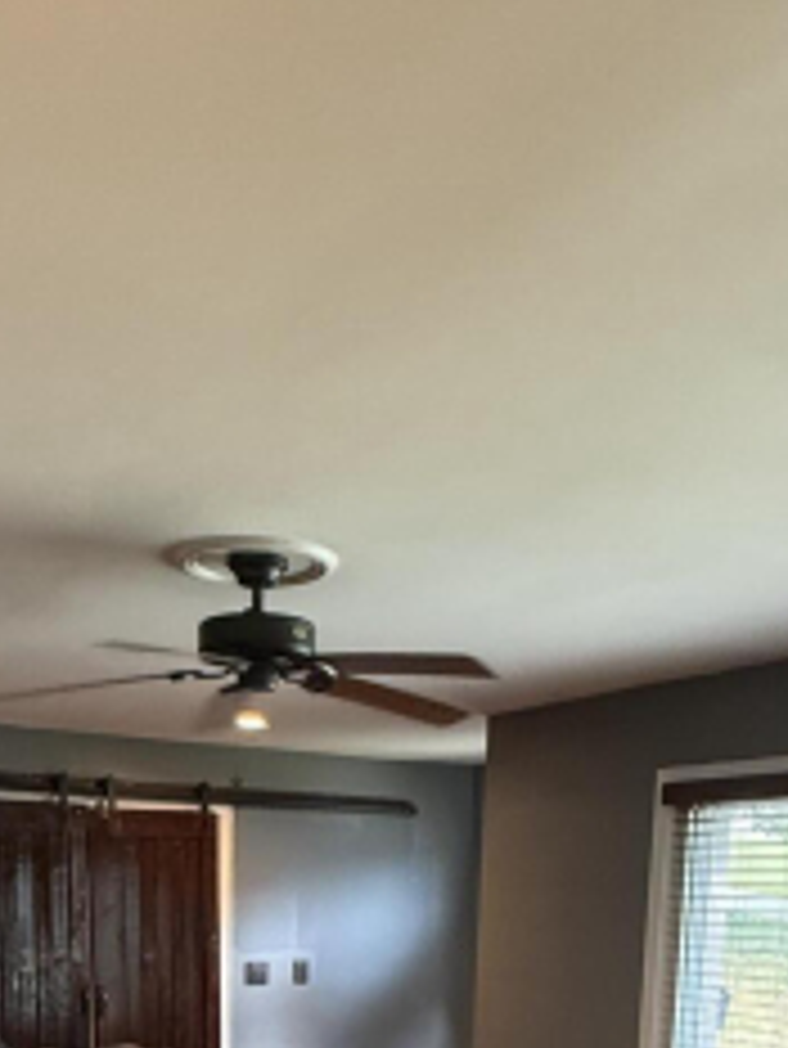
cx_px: 293
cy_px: 1109
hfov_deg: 35.8
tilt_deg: -9.8
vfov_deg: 39.6
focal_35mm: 40
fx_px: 1213
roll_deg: -1.2
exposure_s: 1/60
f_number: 2.2
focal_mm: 2.22
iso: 500
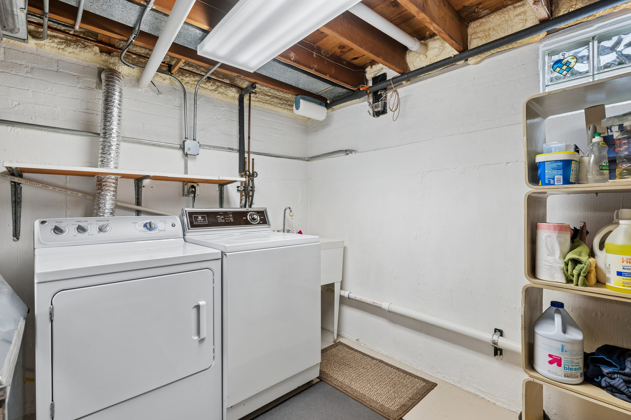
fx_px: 298
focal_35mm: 17
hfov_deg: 93.3
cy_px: 210
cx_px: 316
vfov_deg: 70.4
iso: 200
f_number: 9.5
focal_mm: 17
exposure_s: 1/30
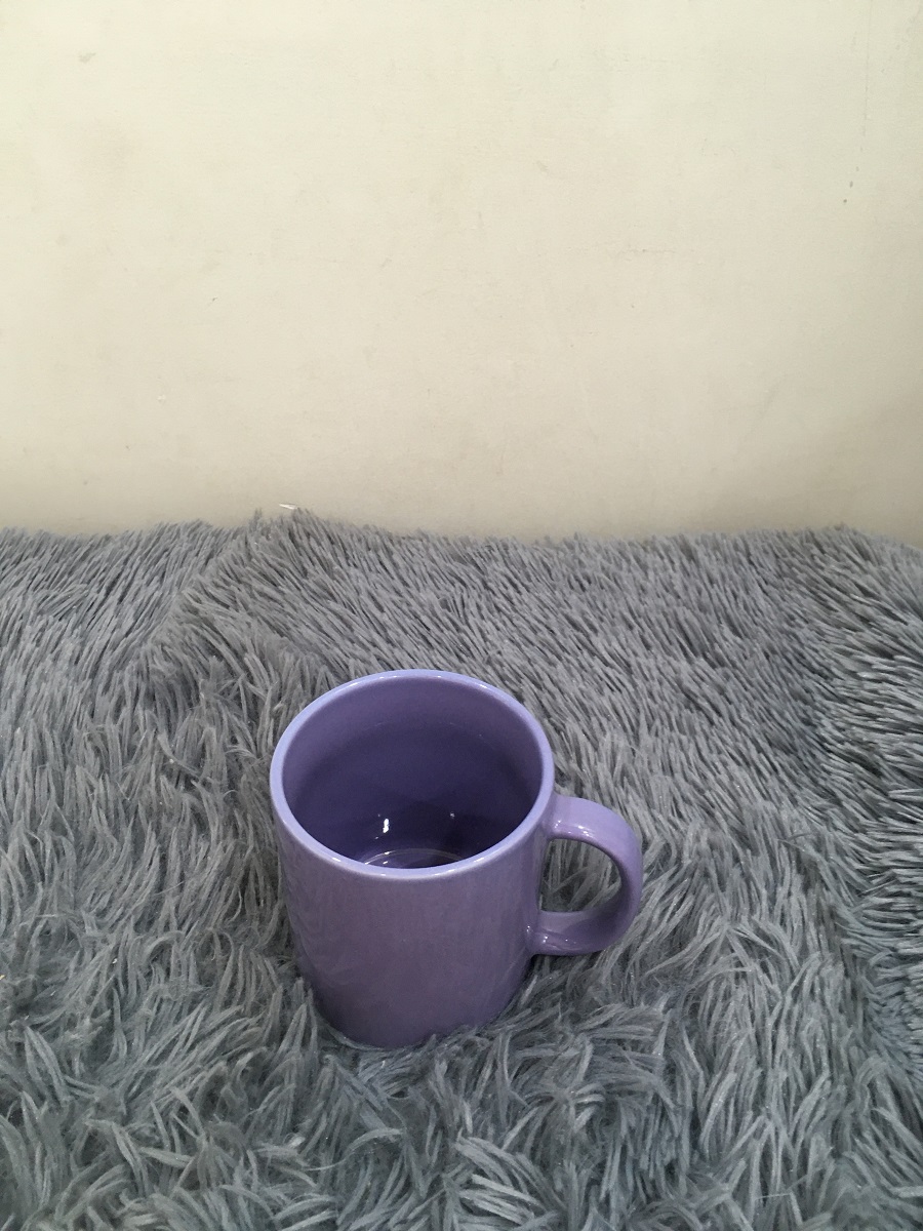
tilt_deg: -40.9
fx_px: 1031
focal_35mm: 29
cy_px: 616
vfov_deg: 61.7
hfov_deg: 48.2
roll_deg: -0.9
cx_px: 462
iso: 100
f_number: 2.2
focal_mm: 4.15
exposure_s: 1/33
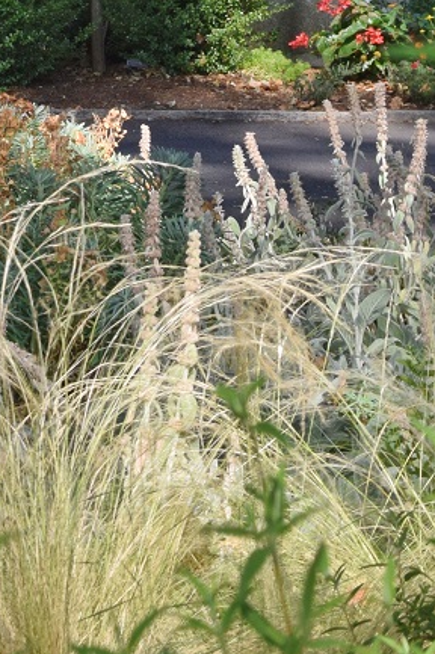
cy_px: -343
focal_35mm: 208
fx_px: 3776
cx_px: 12
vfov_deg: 9.6
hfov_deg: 6.6
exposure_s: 1/250
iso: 250
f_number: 8
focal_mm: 40
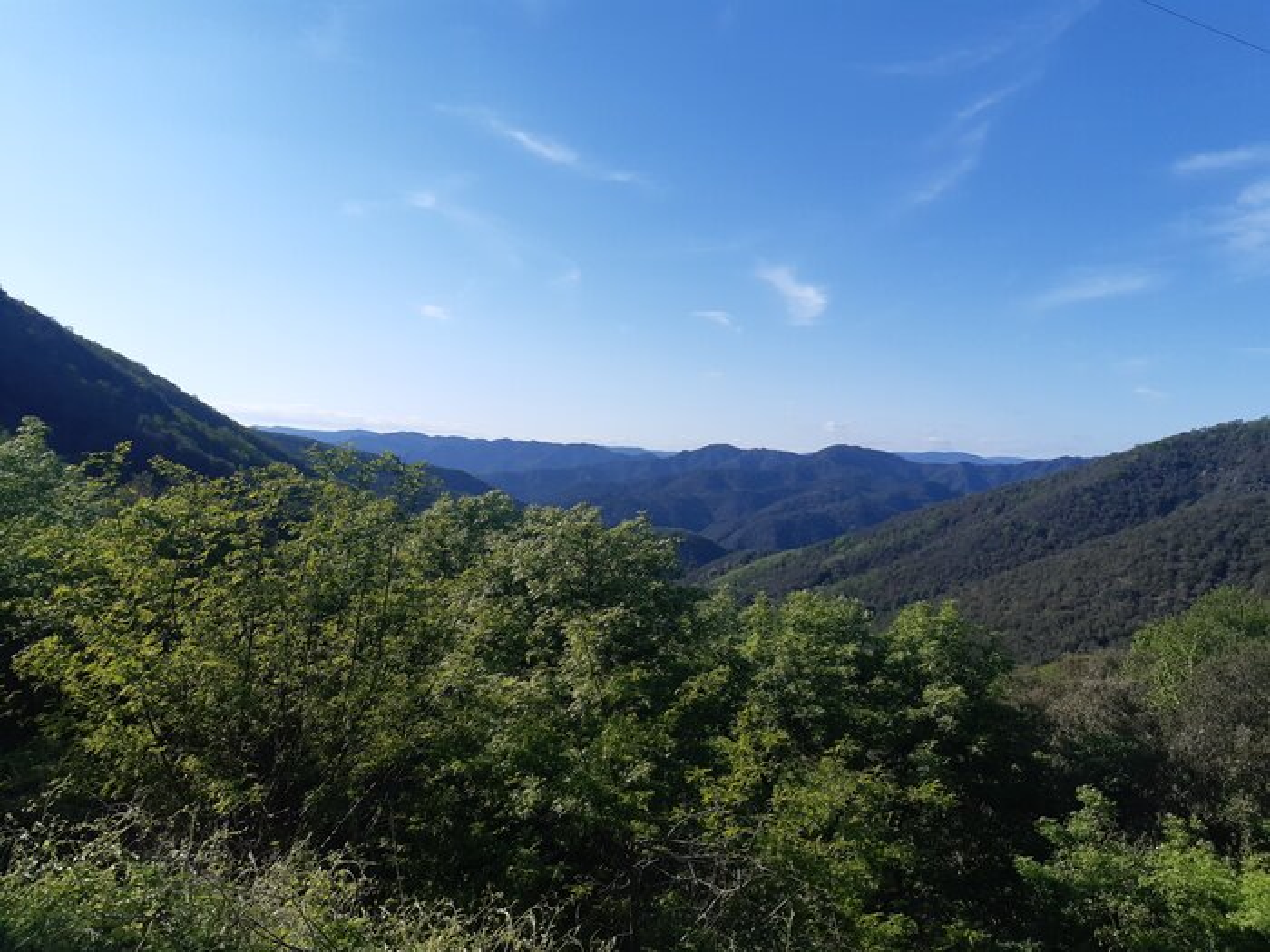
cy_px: 476
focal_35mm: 26
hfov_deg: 67.3
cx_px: 635
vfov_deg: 53.1
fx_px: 954
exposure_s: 1/2532
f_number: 1.7
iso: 40
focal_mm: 3.92
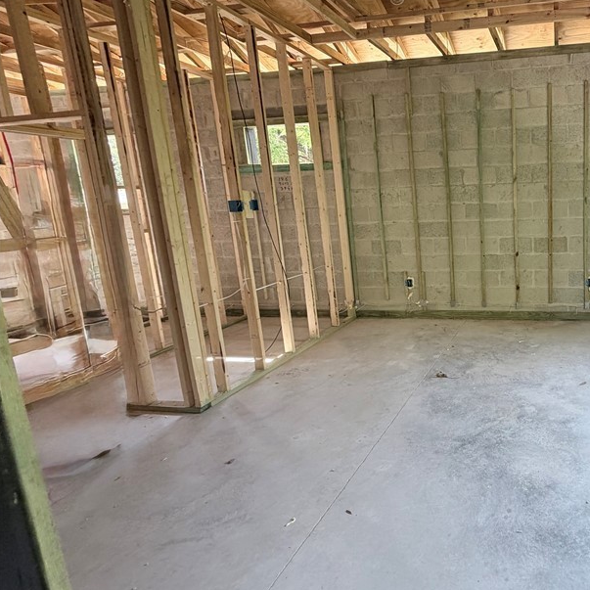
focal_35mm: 21
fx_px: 405
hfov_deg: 63.7
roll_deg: +2.8
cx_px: 498
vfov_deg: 72.0
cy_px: 265
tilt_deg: -6.0
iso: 100
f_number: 2.2
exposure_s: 1/121
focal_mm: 2.22
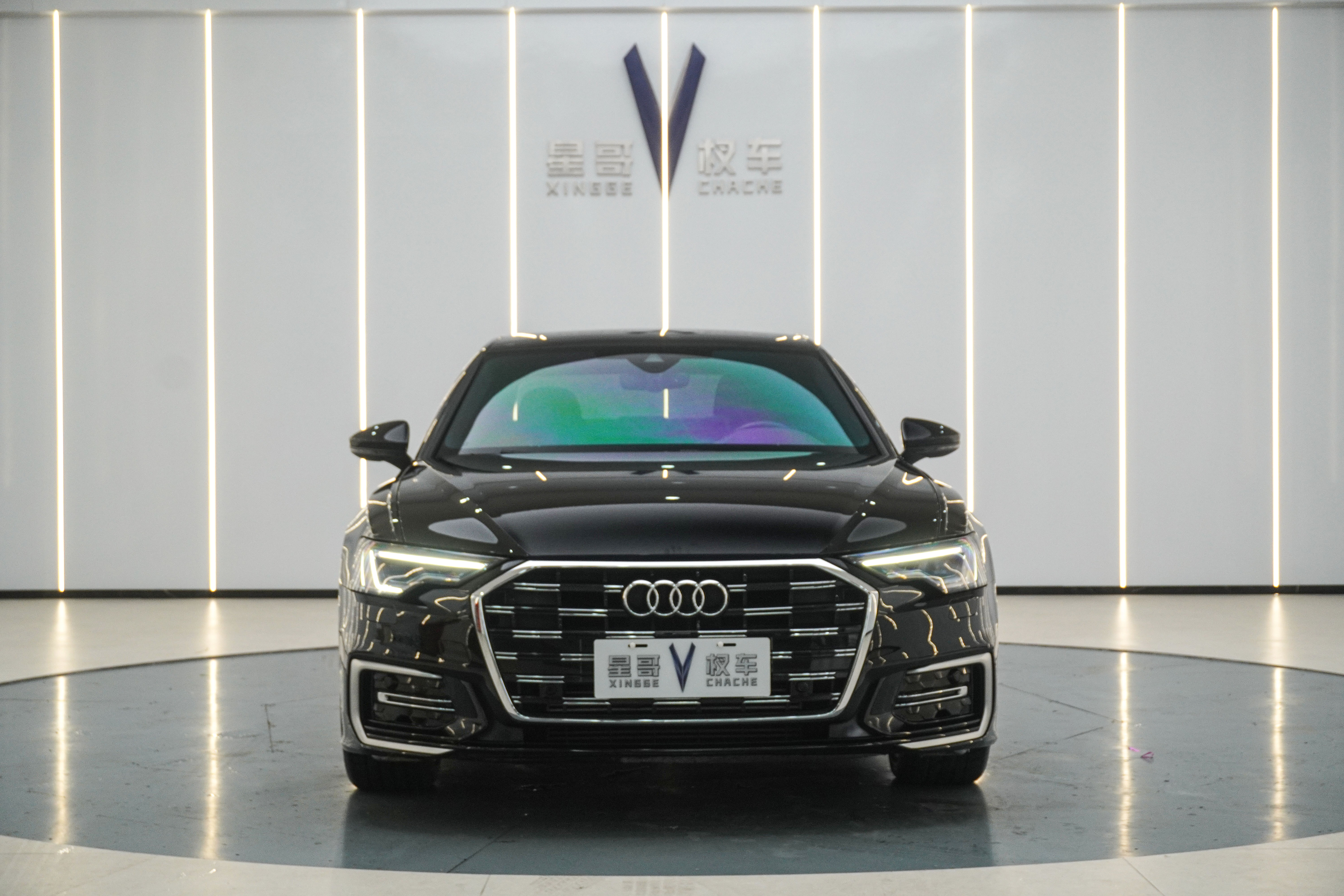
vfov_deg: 24.4
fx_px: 2072
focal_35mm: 56
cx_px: 672
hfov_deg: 35.9
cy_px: 448
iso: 800
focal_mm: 37
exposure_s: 1/80
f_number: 6.3
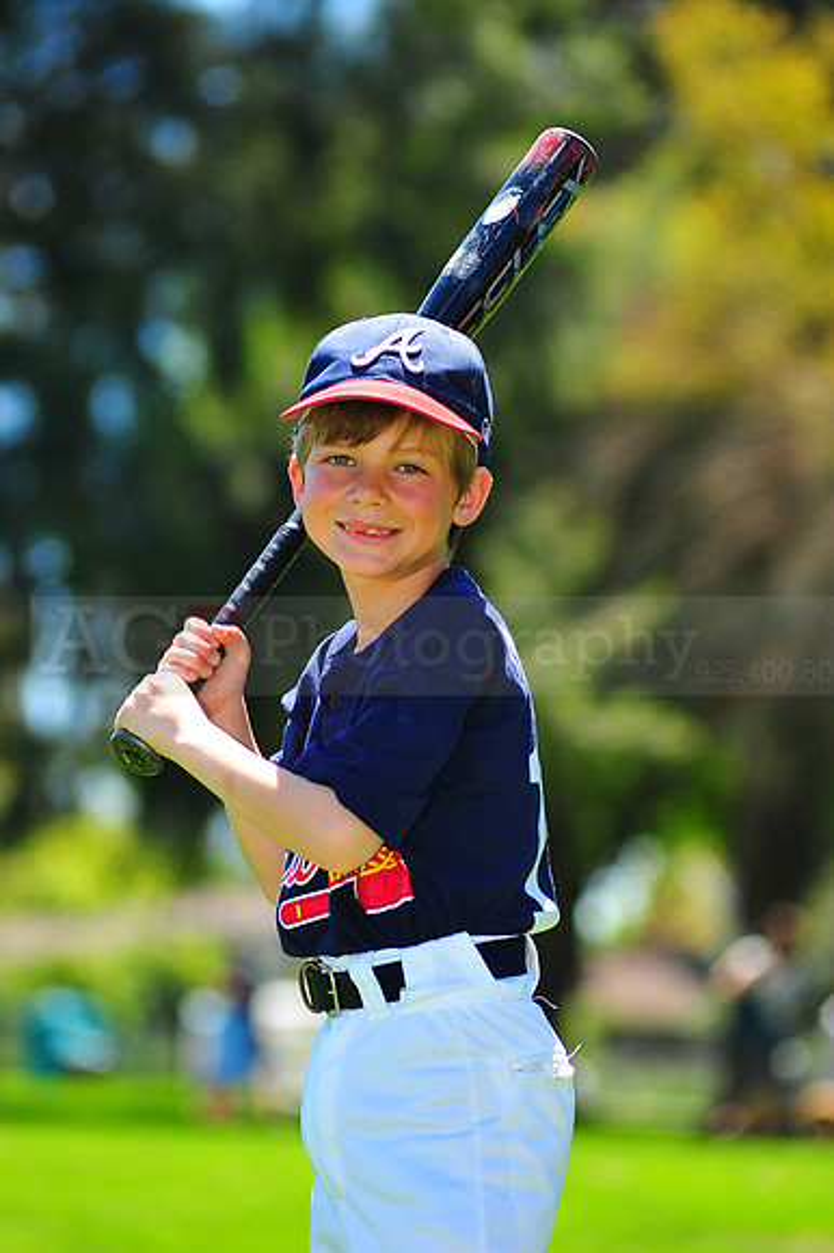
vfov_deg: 11.4
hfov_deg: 7.6
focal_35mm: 180
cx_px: 417
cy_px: 626
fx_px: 6262
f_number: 5
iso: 200
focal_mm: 180
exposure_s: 1/500
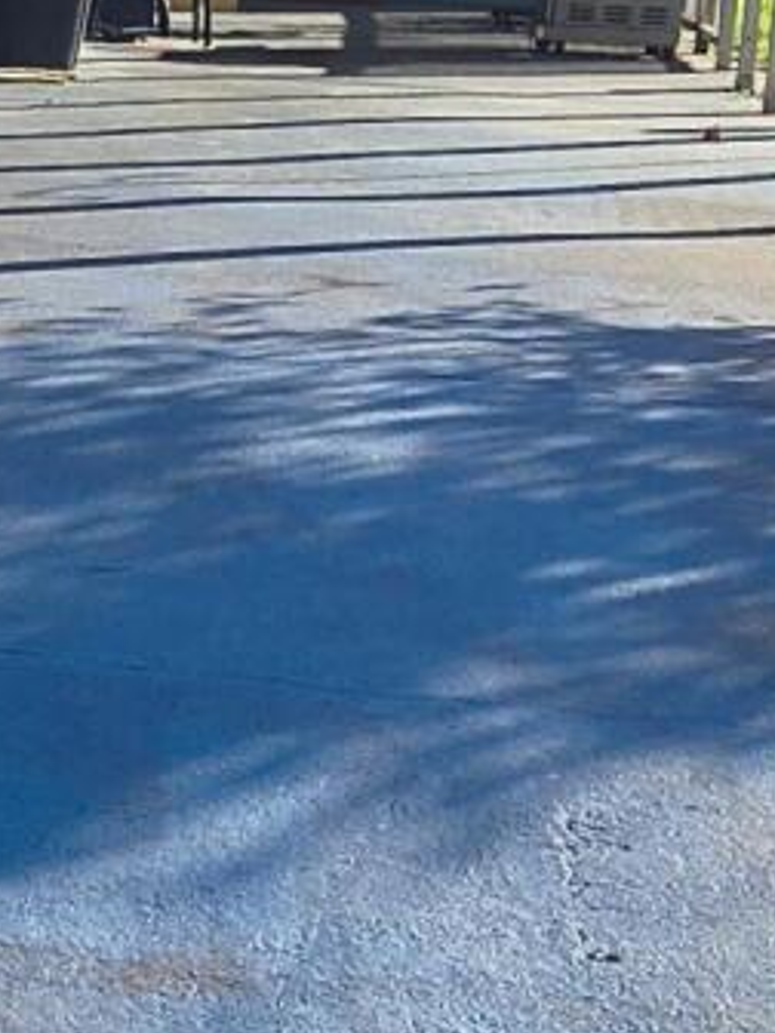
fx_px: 4448
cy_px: 381
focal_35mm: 149
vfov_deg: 13.2
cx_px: -1458
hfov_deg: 8.5
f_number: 1.7
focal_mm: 4.68
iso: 100
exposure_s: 1/1099
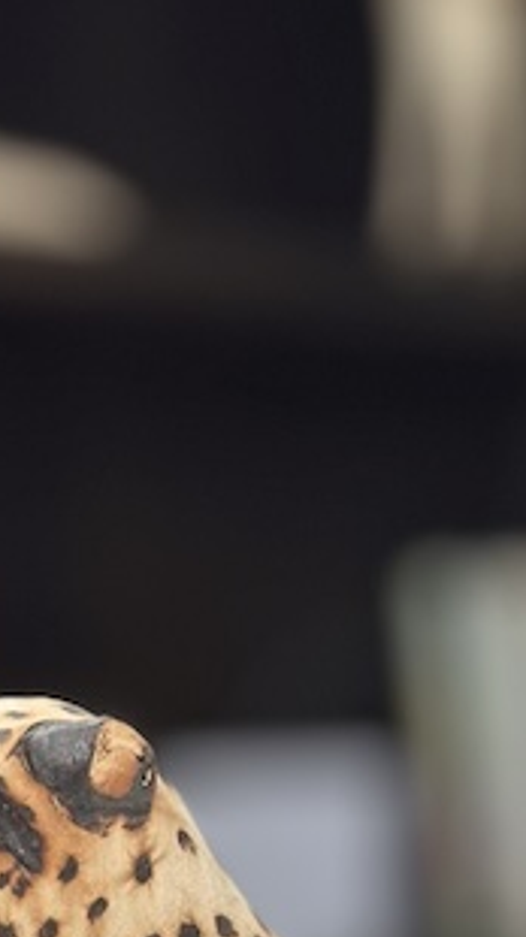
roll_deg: -0.3
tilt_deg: -7.3
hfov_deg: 9.0
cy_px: 1049
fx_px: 3353
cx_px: 236
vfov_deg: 15.5
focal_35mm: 135
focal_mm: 6.86
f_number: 1.78
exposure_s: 1/1009
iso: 80
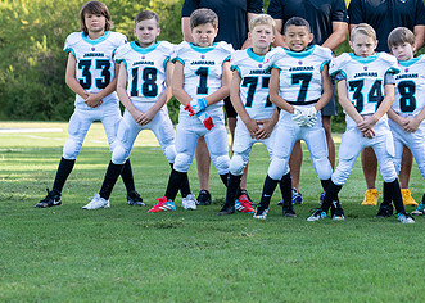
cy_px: 72
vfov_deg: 14.0
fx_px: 1230
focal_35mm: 102
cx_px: 358
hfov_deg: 19.3
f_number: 2.8
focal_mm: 50
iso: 100
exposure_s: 1/400
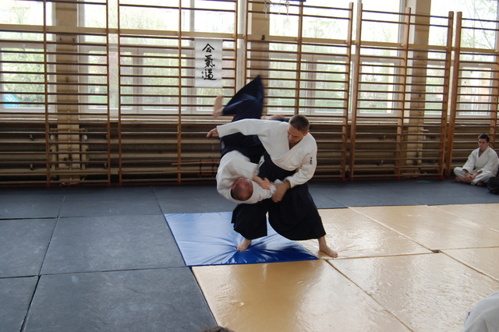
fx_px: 540
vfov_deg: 34.2
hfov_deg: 49.6
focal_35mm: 39
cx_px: 250
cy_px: 166
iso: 400
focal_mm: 26
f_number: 5
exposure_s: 1/100
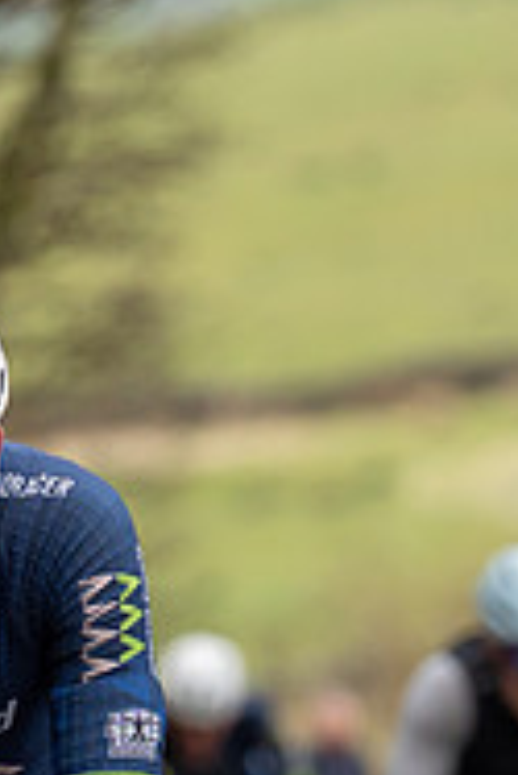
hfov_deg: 1.5
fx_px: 19560
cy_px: 589
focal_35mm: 908
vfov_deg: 2.3
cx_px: -180
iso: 500
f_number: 3.5
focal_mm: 148
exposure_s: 1/1000
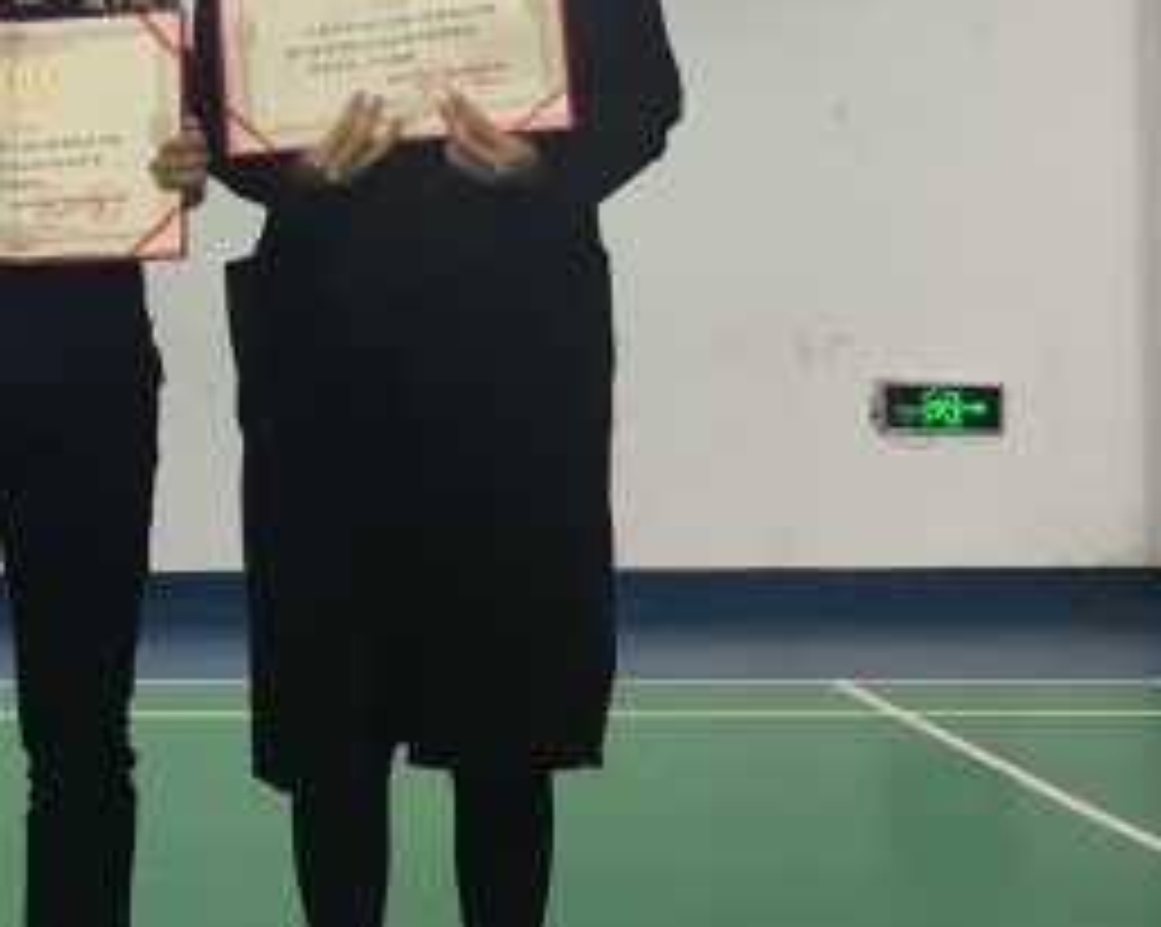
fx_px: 2712
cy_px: 86
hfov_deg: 23.7
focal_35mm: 79
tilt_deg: +3.9
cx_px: 171
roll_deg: +0.6
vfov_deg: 19.0
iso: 80
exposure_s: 1/33
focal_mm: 4.15
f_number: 2.2
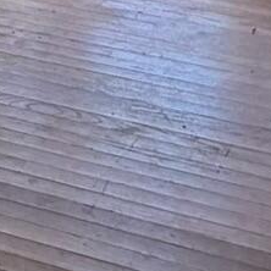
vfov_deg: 13.3
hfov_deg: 14.6
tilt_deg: -7.6
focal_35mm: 114
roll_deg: -0.7
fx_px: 1010
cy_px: -258
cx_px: -83
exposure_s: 1/121
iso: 200
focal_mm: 2.22
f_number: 2.2
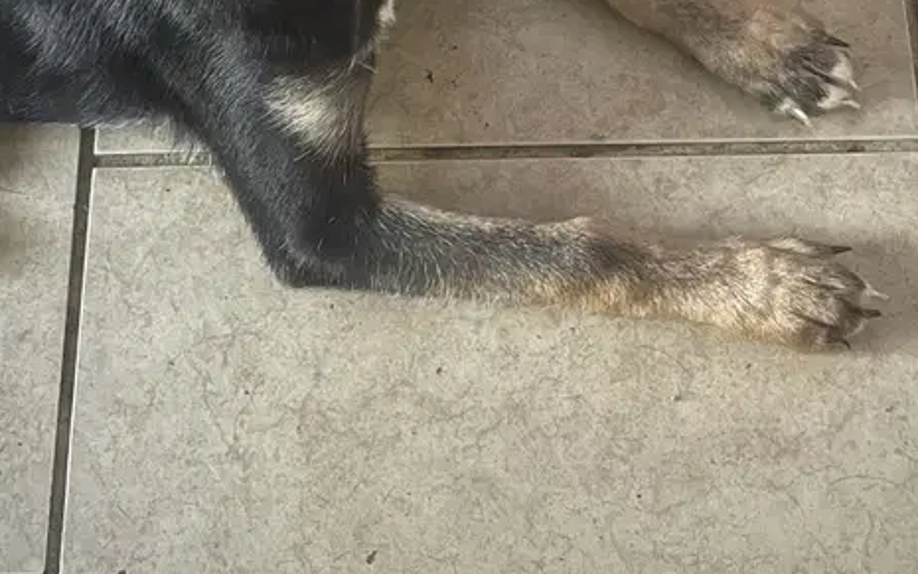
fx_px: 1427
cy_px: 20
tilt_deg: -67.3
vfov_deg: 22.0
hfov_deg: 35.6
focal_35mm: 57
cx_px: 395
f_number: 1.6
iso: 800
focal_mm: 5.1
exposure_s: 1/9
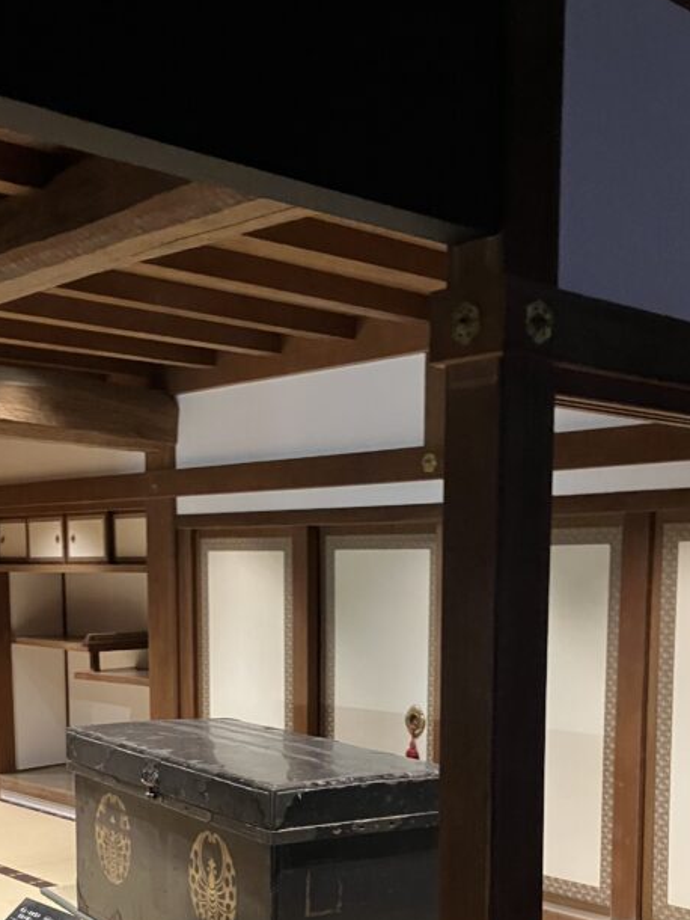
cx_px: 378
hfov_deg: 30.9
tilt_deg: -7.8
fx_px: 1248
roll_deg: -0.3
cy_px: 748
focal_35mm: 47
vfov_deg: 38.7
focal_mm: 3.99
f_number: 1.8
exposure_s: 1/30
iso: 500
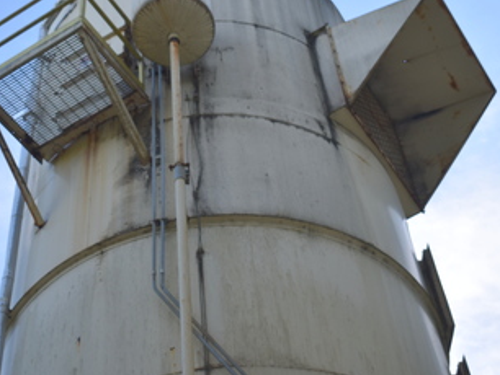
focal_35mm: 80
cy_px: 121
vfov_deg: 18.4
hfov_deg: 24.4
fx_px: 1156
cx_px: 292
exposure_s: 1/200
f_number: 5.6
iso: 100
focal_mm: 34
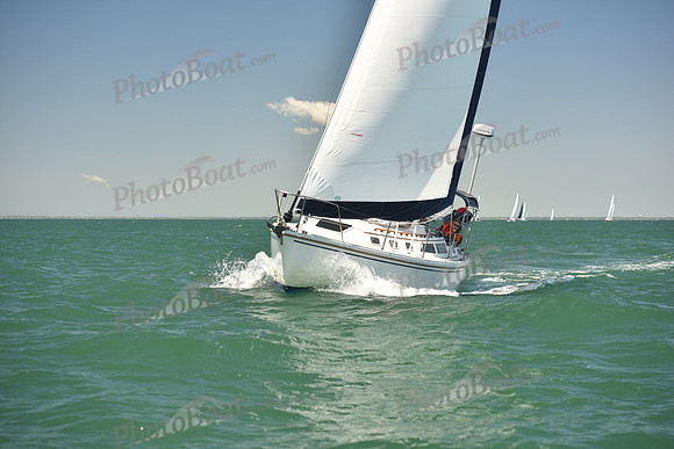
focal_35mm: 75
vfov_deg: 18.2
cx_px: 337
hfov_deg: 27.0
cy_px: 224
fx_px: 1404
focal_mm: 75
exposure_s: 1/800
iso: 250
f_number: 4
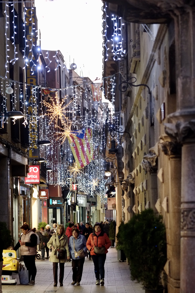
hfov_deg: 10.2
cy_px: 146
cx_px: 98
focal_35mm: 135
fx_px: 1097
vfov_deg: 15.2
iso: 3200
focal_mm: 90
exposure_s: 1/250
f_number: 2.8
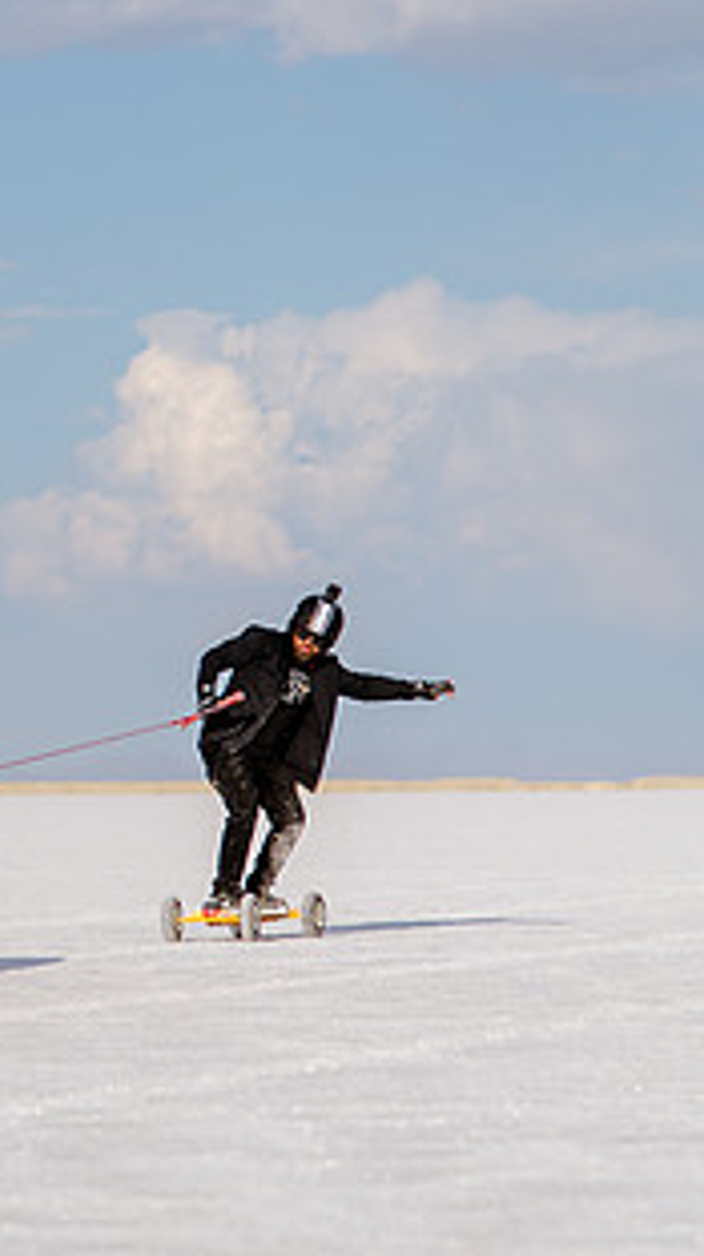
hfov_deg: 5.3
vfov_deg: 9.5
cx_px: -130
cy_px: 501
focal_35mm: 226
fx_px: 7516
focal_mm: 100
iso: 200
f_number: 4
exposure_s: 1/6400
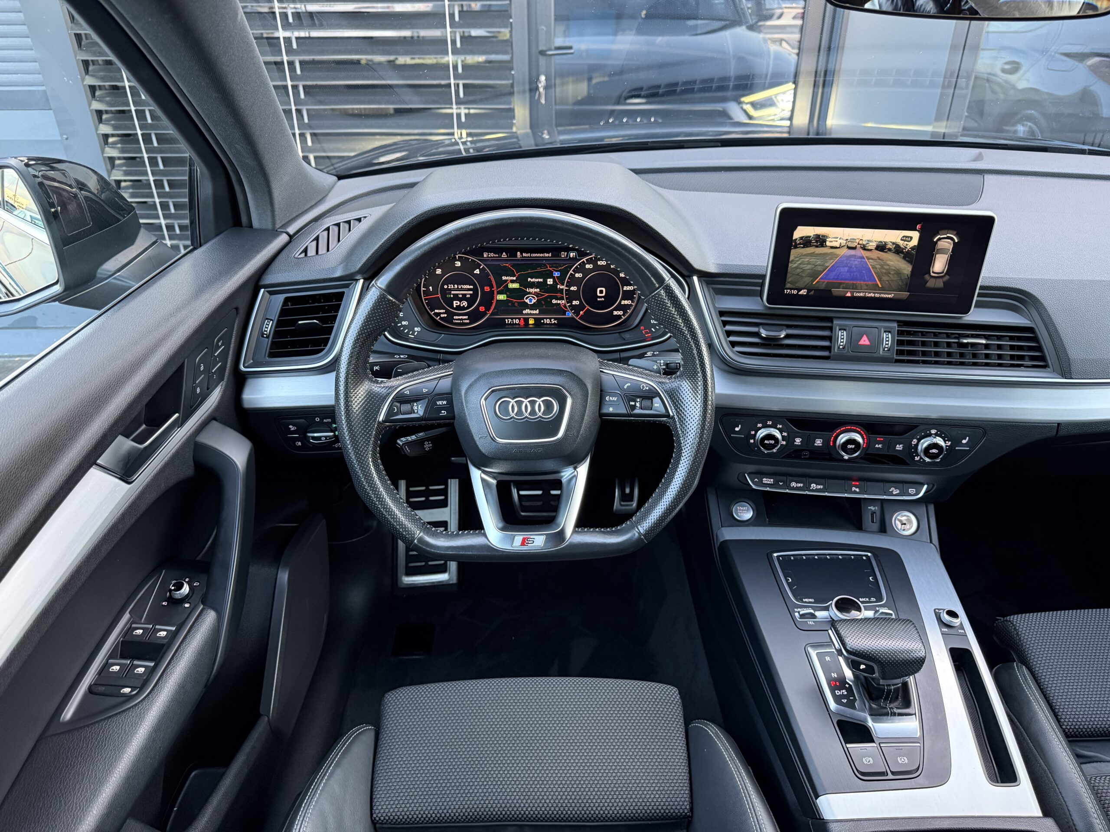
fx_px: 770
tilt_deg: -30.5
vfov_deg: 56.8
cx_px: 555
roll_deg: +0.2
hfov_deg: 71.6
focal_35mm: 24
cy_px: 416
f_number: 1.78
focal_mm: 6.76
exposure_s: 1/60
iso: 400
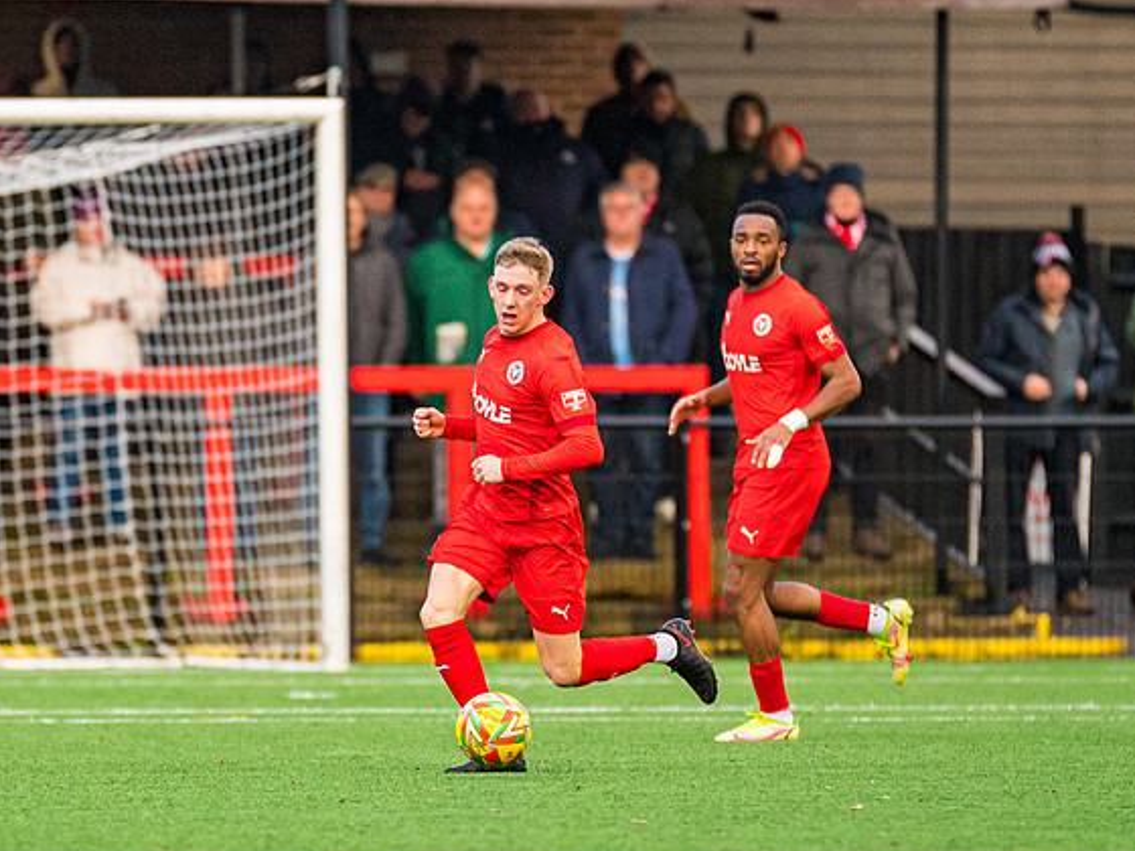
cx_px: 325
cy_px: 433
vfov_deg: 2.0
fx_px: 24854
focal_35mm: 758
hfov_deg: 2.6
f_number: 2.8
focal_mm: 270
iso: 1600
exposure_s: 1/1600
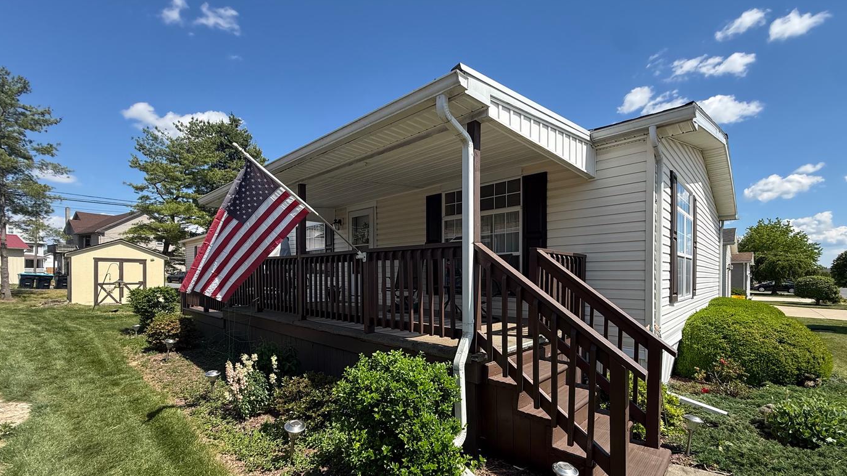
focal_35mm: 16
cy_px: 279
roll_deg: +0.0
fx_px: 359
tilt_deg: -0.2
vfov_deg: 66.6
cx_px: 442
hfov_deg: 99.3
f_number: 2.2
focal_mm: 2.22
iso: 64
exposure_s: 1/1105
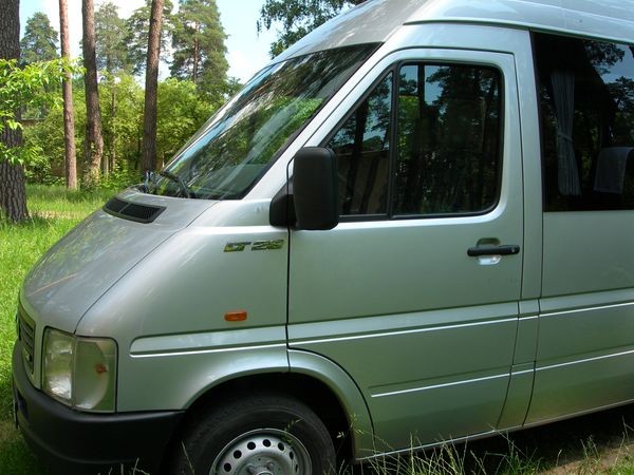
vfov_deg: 37.7
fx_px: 696
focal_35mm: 38
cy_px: 238
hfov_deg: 49.0
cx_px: 317
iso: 50
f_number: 4.8
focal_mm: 7.8
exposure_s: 1/153
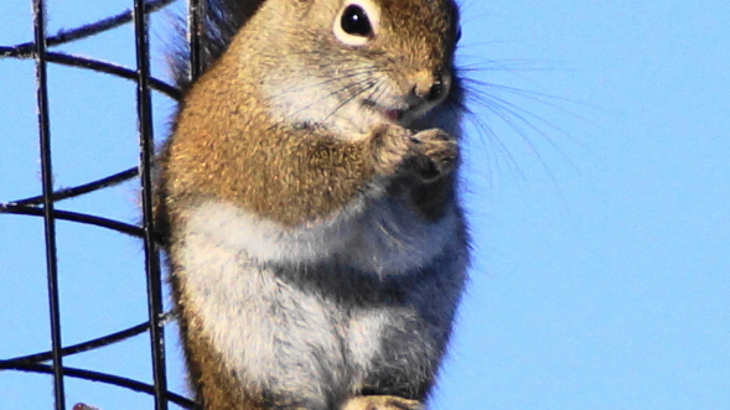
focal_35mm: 666
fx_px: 12889
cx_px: 340
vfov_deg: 1.8
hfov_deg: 3.2
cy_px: 137
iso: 160
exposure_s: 1/400
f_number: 6.3
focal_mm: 250
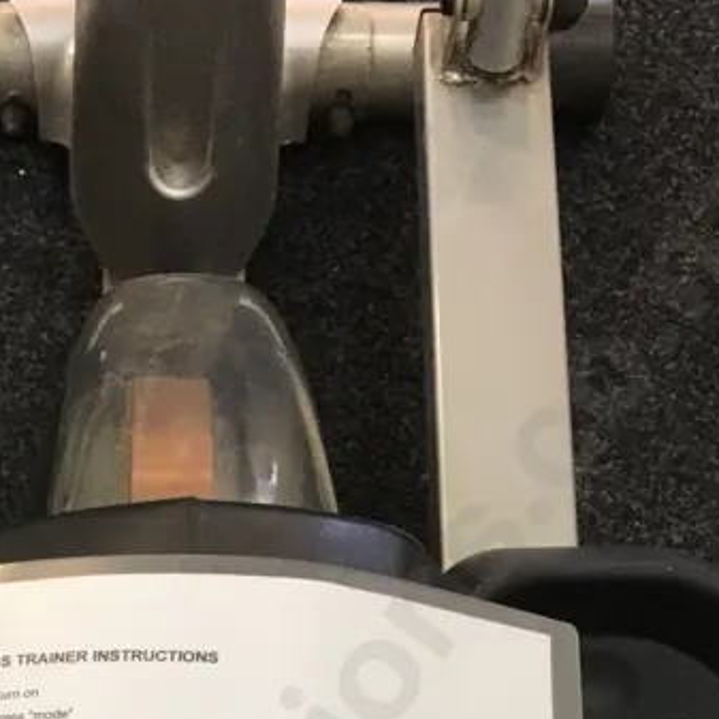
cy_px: 1054
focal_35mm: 78
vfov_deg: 19.5
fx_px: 1833
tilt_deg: -78.4
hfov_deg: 21.8
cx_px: 98
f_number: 2.2
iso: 50
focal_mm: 4.15
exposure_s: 1/33
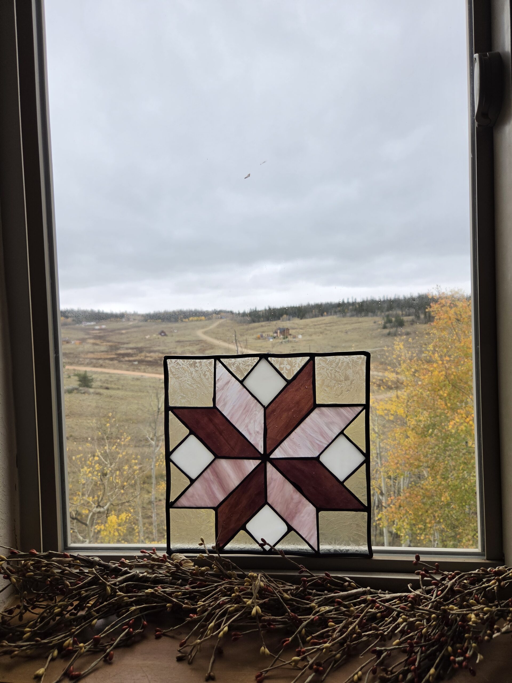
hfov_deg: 58.9
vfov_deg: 73.9
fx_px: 454
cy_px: 342
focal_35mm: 23
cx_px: 256
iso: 80
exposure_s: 1/565
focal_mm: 5.4
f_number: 1.8
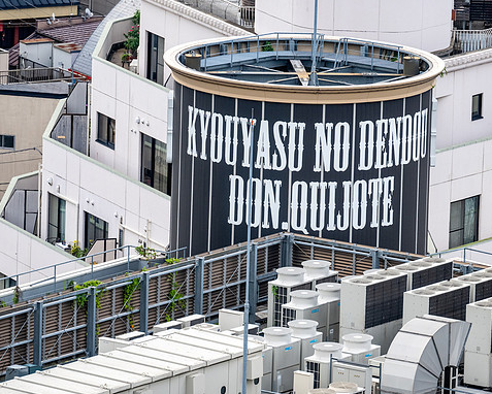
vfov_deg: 3.3
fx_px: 6861
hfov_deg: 4.1
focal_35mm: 471
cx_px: 294
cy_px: 199
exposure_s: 1/800
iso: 1000
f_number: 8
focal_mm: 400
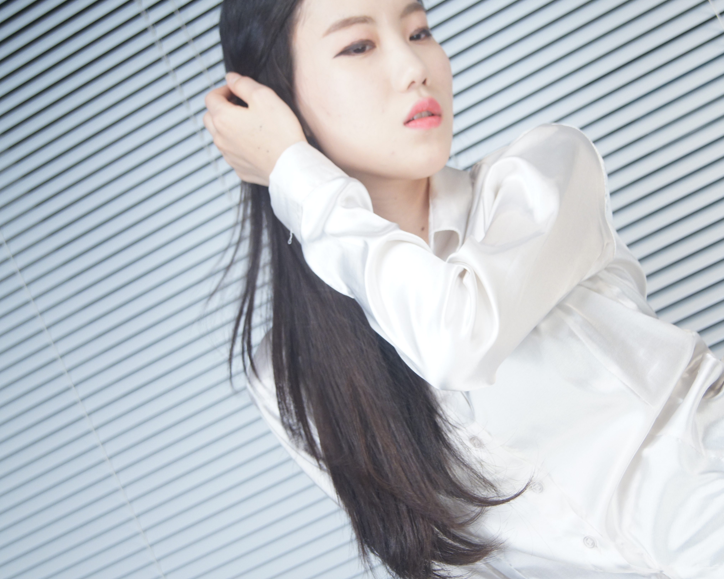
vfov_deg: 22.5
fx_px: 1457
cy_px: 289
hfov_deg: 27.9
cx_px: 423
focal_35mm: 68
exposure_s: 1/160
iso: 800
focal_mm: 40
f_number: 5
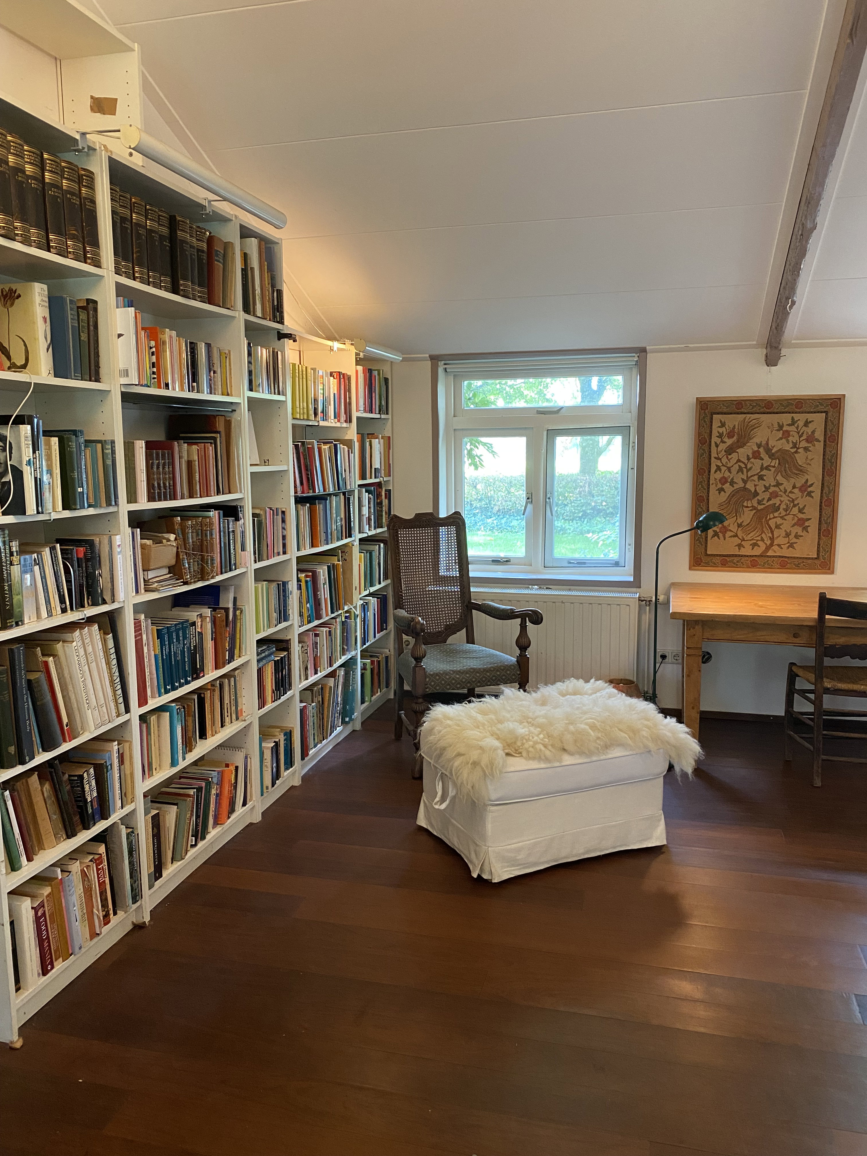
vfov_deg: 67.3
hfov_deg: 53.1
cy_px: 578
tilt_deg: -7.6
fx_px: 868
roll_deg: +0.8
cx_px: 434
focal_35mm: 26
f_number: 1.8
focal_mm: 4.25
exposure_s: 1/50
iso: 320
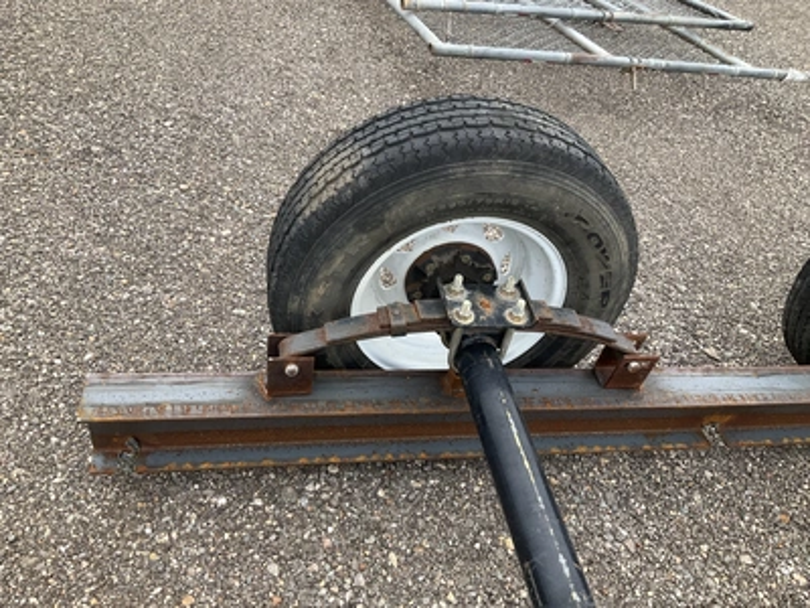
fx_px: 679
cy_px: 304
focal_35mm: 29
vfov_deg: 48.2
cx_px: 405
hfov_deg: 61.7
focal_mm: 3
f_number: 1.8
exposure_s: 1/495
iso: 25
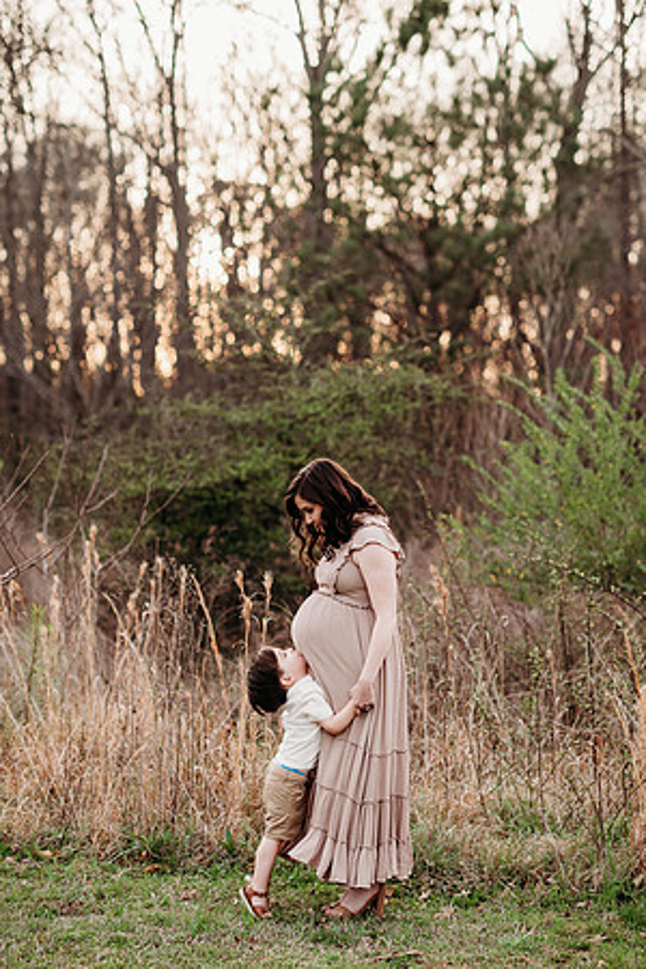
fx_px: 2288
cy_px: 484
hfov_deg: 16.1
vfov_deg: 23.9
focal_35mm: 85
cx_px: 323
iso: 200
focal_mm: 85
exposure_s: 1/400
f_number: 2.5
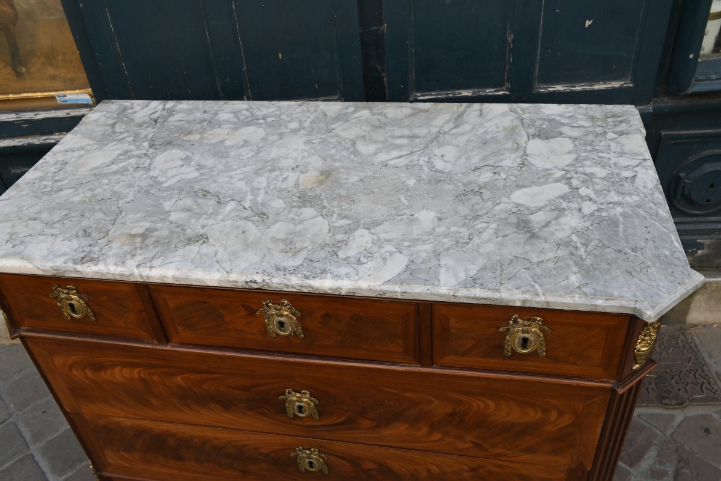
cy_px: 240
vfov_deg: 41.7
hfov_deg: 59.5
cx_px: 360
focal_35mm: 32
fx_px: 631
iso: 200
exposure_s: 1/250
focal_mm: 21
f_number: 5.6
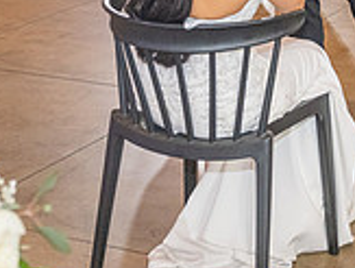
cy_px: -119
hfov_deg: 16.4
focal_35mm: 116
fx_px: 1192
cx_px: 392
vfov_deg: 12.3
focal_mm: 34
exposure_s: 1/200
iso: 2000
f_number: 3.5
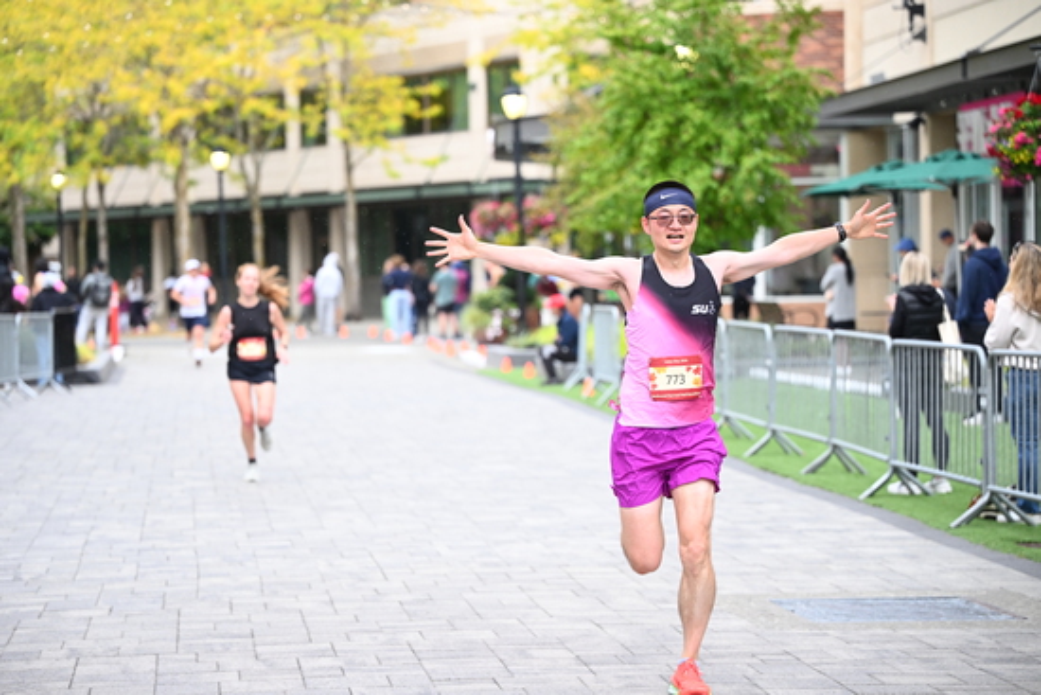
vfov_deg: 13.4
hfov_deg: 20.0
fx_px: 2950
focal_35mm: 102
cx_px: 520
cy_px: 348
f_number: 2.8
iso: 1250
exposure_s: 1/1250
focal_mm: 102
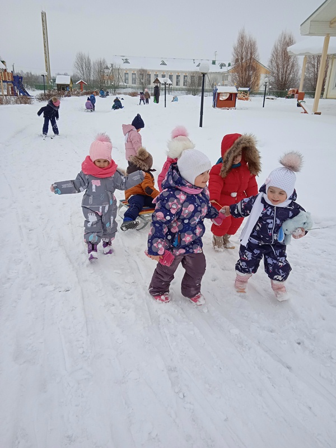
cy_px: 224
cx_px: 168
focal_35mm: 28
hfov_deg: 49.7
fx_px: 362
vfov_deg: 63.4
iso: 112
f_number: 2.2
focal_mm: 3.43
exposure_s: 1/390
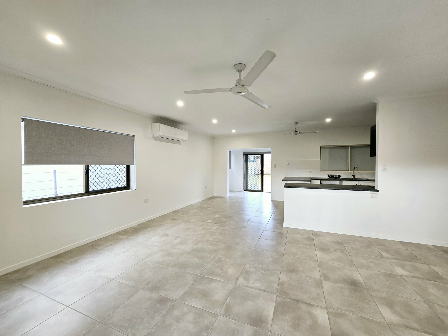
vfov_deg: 89.9
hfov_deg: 106.2
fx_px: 168
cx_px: 224
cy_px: 168
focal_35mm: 13
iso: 64
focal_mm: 2.2
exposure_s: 1/50
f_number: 2.2
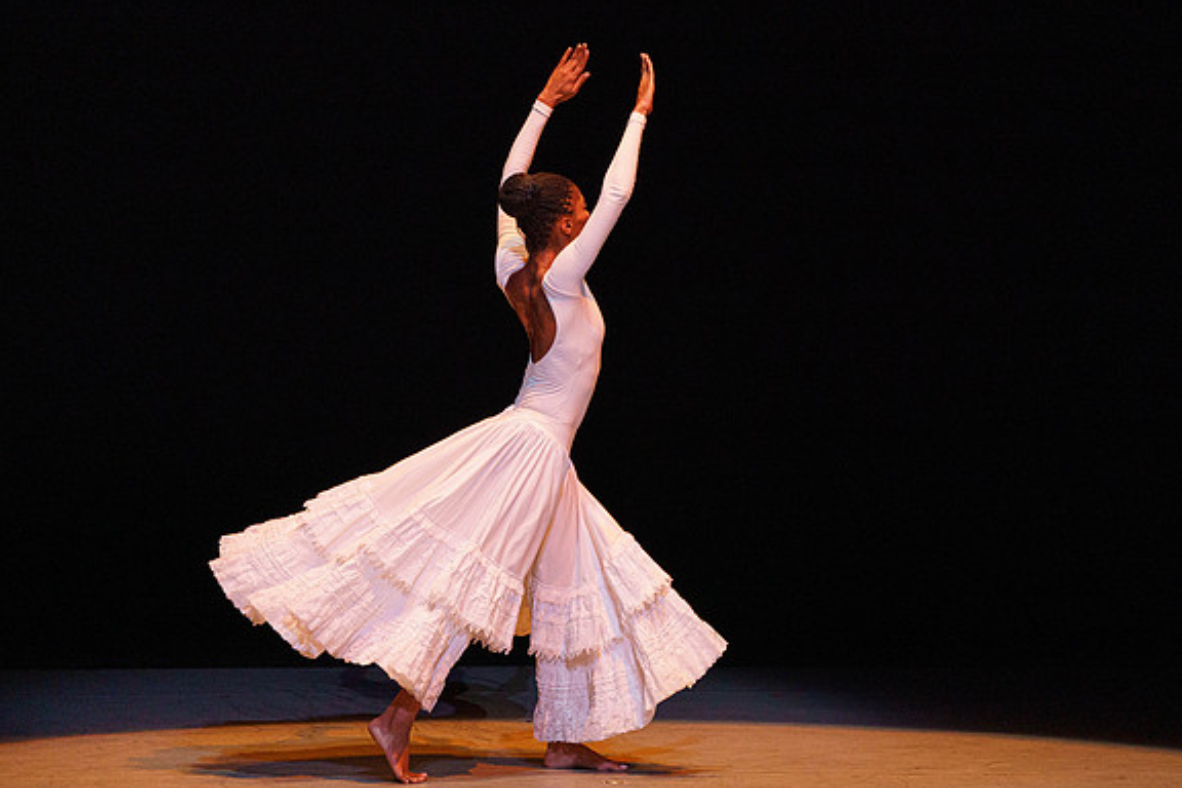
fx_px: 13920
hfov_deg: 4.9
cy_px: 403
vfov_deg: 3.2
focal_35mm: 424
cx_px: 623
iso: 5000
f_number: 6.3
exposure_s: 1/400
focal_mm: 400
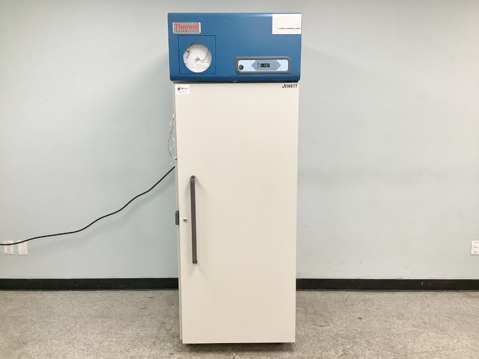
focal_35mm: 31
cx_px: 240
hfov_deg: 58.4
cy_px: 180
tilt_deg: -10.5
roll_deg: +0.1
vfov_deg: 45.4
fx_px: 429
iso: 125
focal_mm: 3.3
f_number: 2.4
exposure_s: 1/60
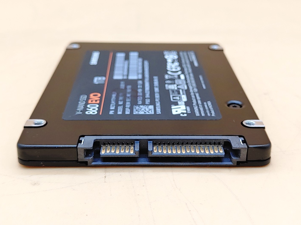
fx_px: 409
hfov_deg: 40.4
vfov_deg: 30.9
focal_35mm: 47
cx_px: 153
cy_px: 110
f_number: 1.8
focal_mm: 4.36
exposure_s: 1/78
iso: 50
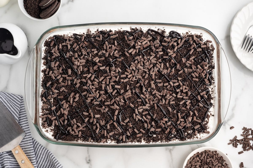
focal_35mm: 50
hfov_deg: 39.6
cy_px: 84
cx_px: 126
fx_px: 351
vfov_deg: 26.9
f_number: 13
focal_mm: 50
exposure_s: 1/200
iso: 125
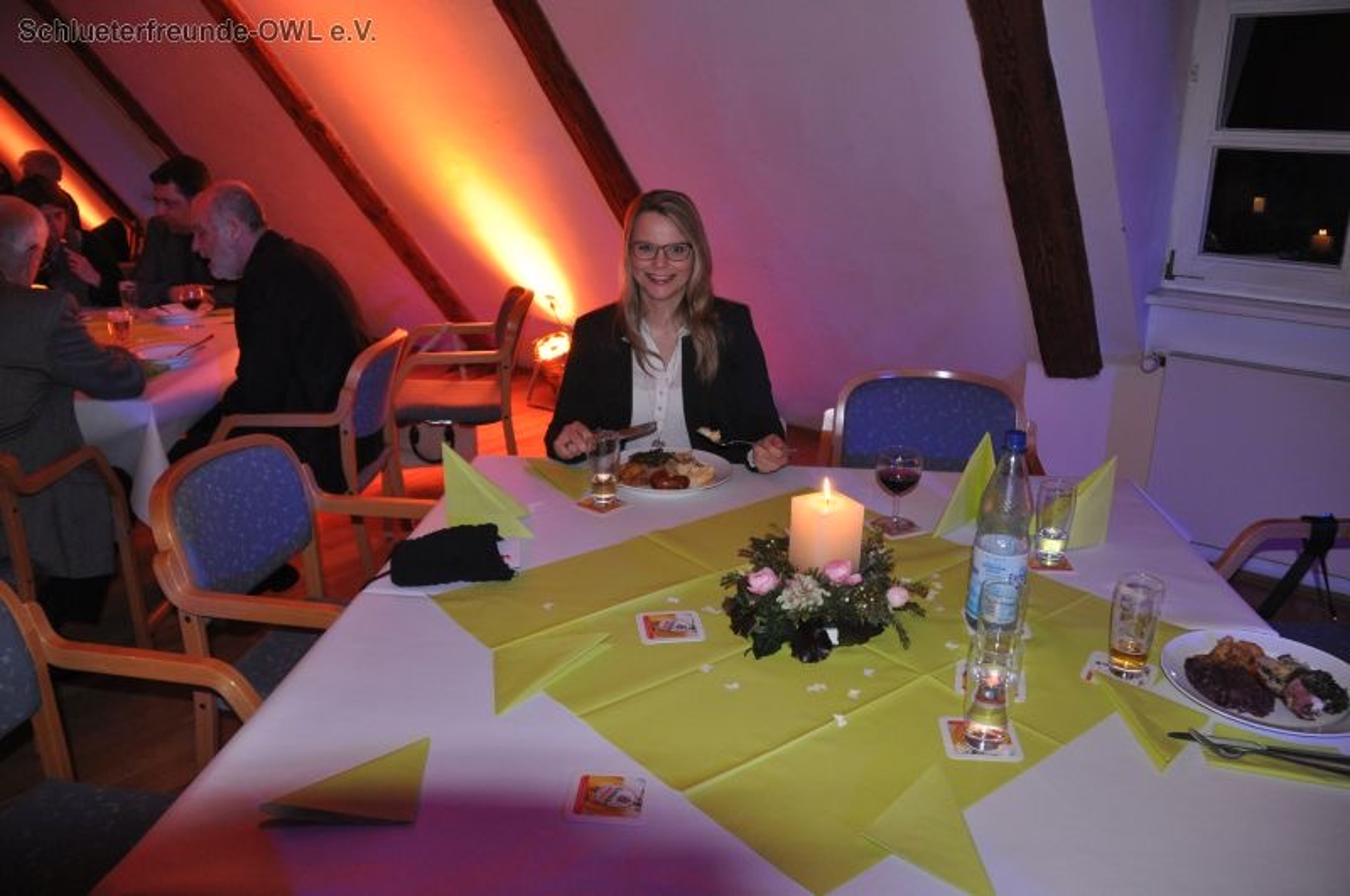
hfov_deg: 67.5
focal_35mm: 27
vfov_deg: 47.8
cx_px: 675
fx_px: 1011
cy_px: 448
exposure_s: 1/60
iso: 800
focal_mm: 18
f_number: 3.5
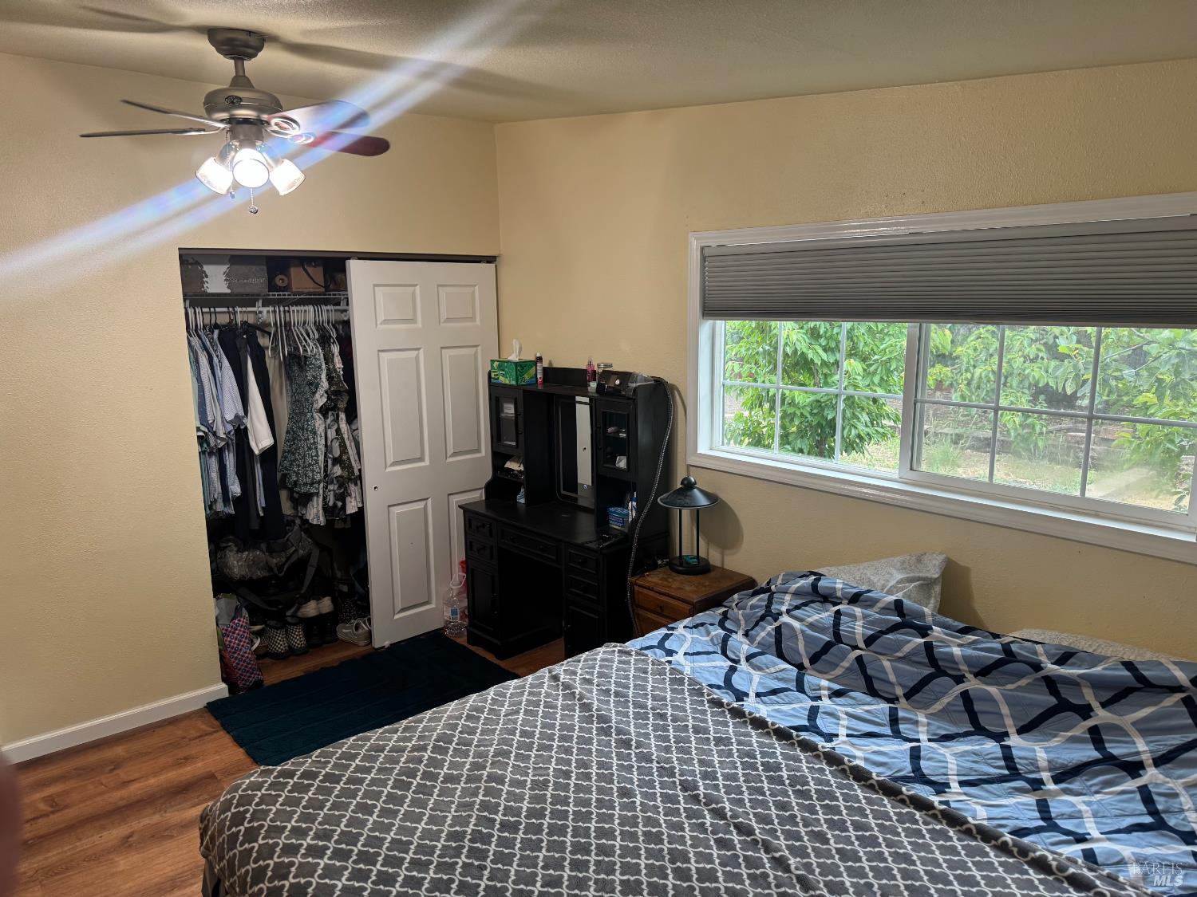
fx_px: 830
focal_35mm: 24
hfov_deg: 71.6
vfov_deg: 56.8
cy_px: 448
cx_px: 598
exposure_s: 1/120
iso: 160
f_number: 1.78
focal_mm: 6.76
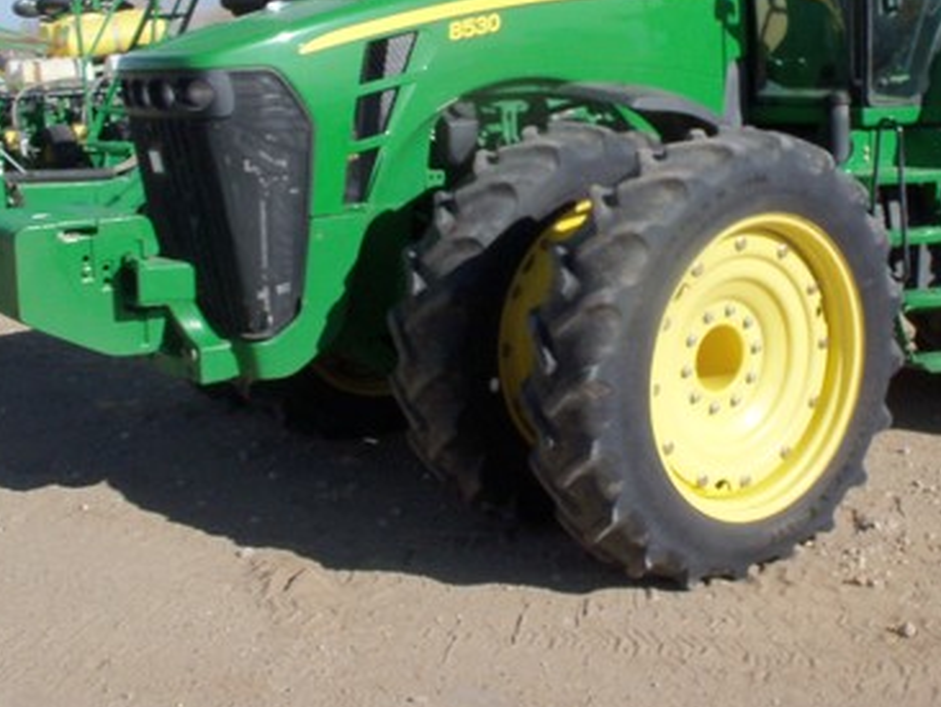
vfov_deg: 27.8
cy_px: 203
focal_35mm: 52
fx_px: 1414
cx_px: 622
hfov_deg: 36.4
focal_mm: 6.3
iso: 80
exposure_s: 1/500
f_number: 5.5
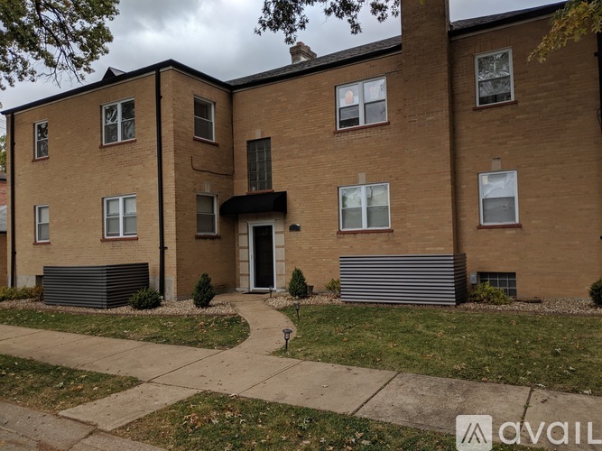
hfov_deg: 65.3
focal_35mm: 27
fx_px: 469
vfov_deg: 51.3
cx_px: 301
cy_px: 226
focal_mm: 4.44
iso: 30
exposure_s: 1/1232
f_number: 1.8
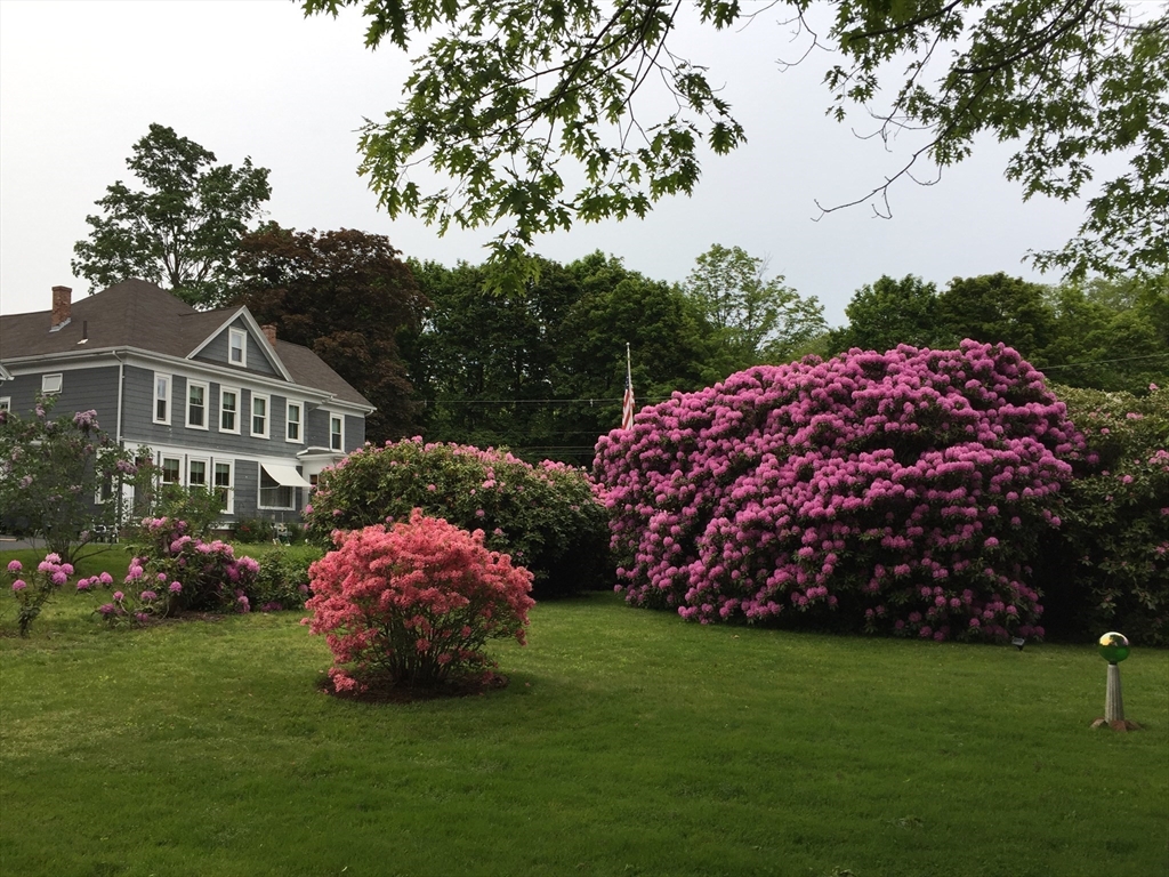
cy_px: 438
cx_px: 584
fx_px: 979
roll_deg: +1.7
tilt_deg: +7.1
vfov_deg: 48.2
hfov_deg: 61.7
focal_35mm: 29
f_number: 2.2
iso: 32
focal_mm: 4.15
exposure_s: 1/132
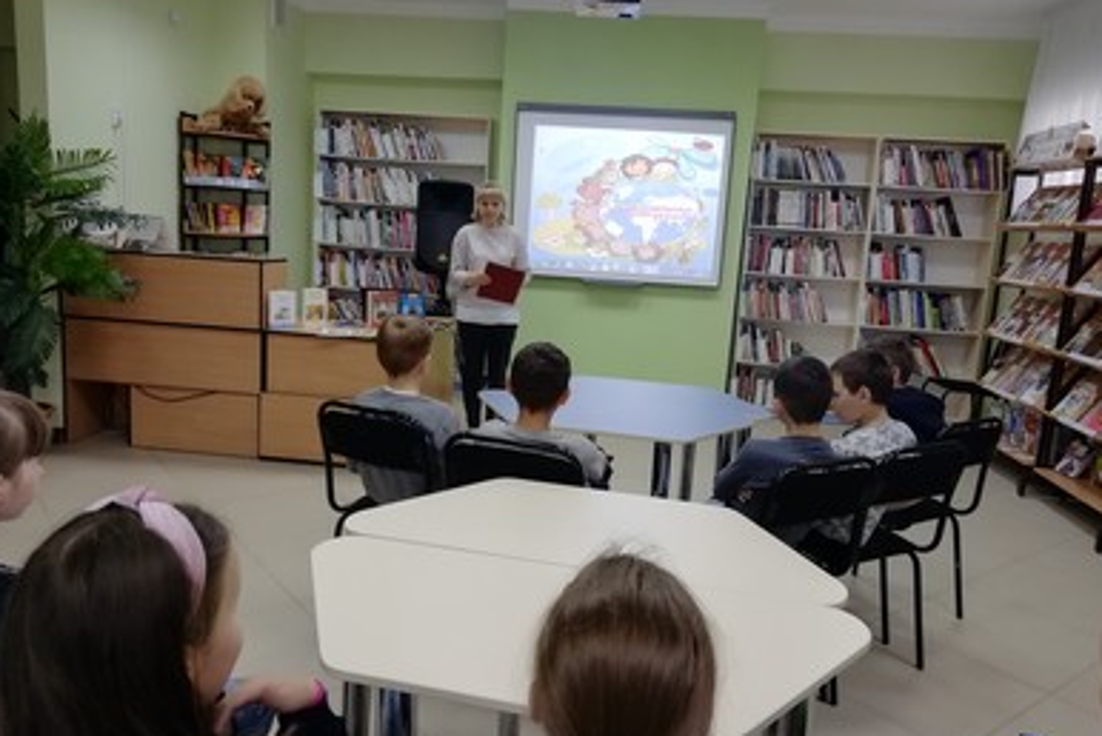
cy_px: 357
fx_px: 858
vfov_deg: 46.5
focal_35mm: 28
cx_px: 557
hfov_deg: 65.4
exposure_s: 1/33.3
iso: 80
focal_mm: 3.21
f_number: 2.2
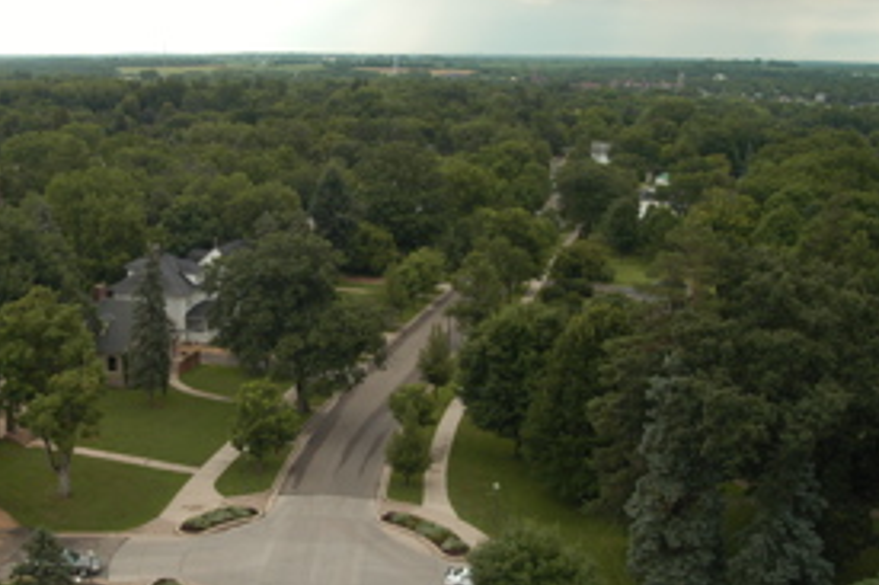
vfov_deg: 27.4
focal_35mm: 49
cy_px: 350
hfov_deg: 39.8
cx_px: 276
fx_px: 1196
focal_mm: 20
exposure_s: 1/200
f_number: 7.1
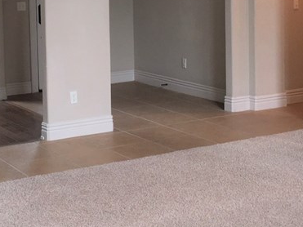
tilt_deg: -4.0
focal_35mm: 80
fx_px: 700
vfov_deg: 18.1
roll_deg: +1.9
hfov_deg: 24.2
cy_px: 14
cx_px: 87
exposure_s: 1/30
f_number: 2.2
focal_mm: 4.15
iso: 32
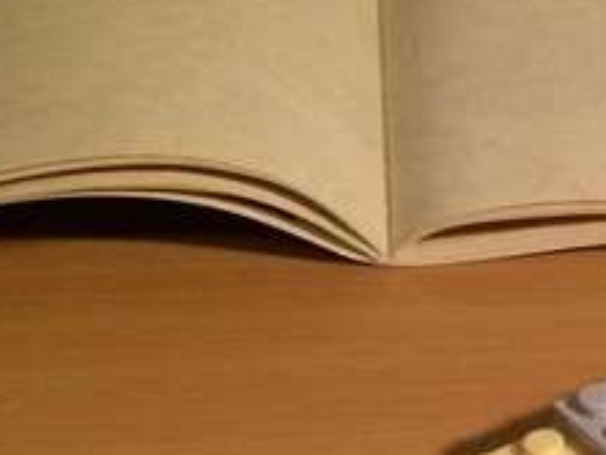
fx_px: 2137
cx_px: 845
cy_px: 730
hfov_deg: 15.2
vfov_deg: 11.5
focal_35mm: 122
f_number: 2.2
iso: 200
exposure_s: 1/33
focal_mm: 4.12
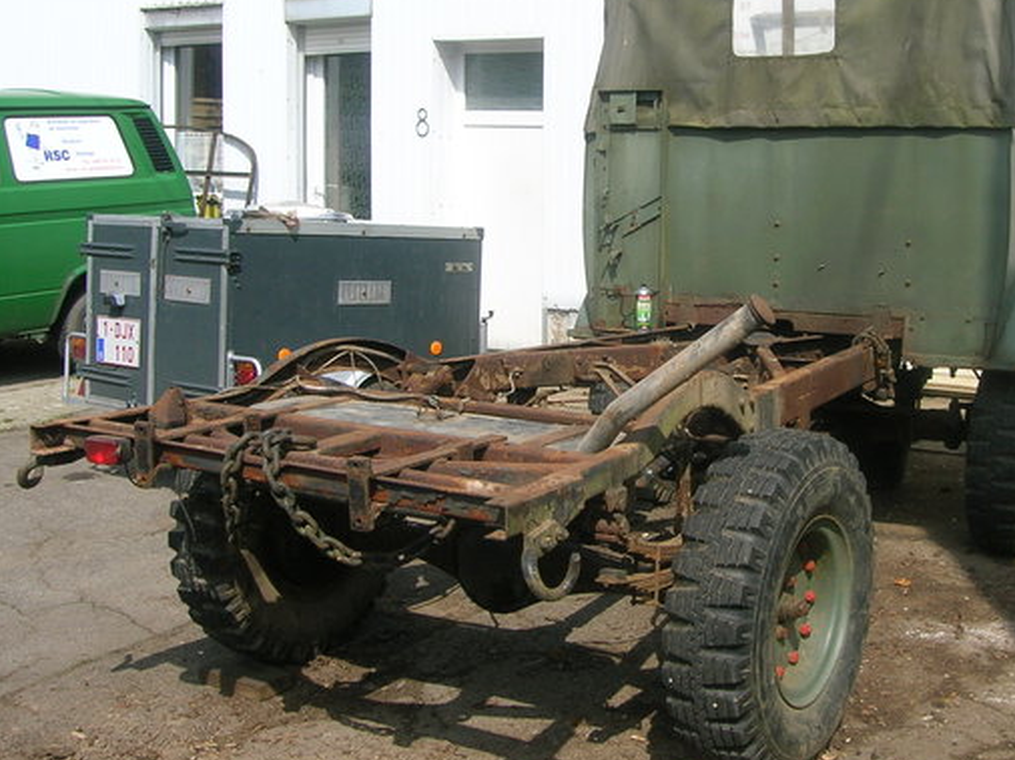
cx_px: 634
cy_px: 335
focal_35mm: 47
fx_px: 1377
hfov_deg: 40.2
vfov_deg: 30.8
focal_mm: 5.7
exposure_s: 1/441
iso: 50
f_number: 4.9
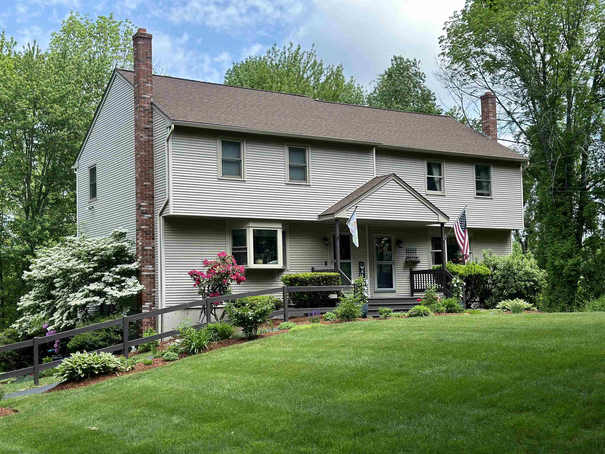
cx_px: 302
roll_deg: +1.5
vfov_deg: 30.3
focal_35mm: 48
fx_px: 839
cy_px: 227
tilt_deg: +5.1
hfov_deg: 39.7
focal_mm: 6.86
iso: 80
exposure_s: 1/1613
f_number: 1.78
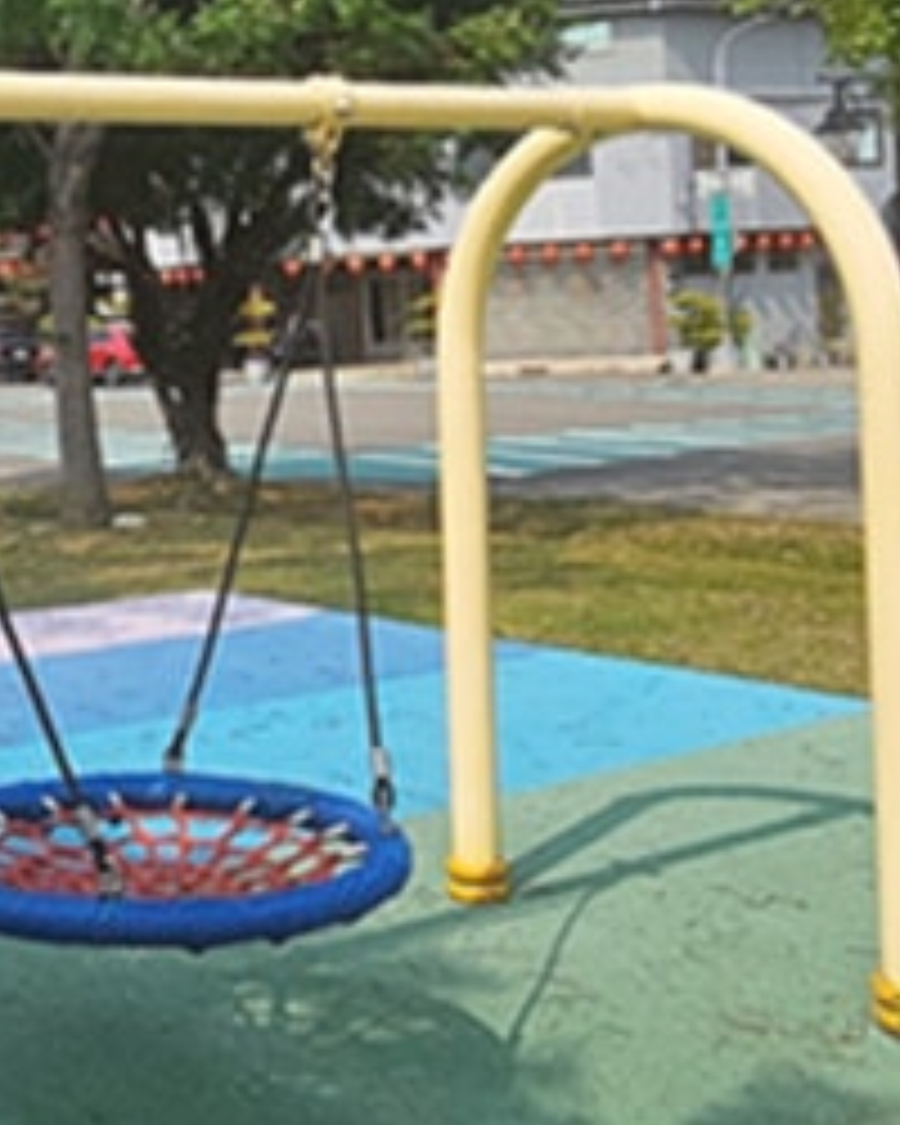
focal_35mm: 52
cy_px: 315
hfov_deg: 26.5
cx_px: -126
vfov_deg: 35.4
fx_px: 1731
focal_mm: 2.2
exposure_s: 1/2378
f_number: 2.2
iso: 50
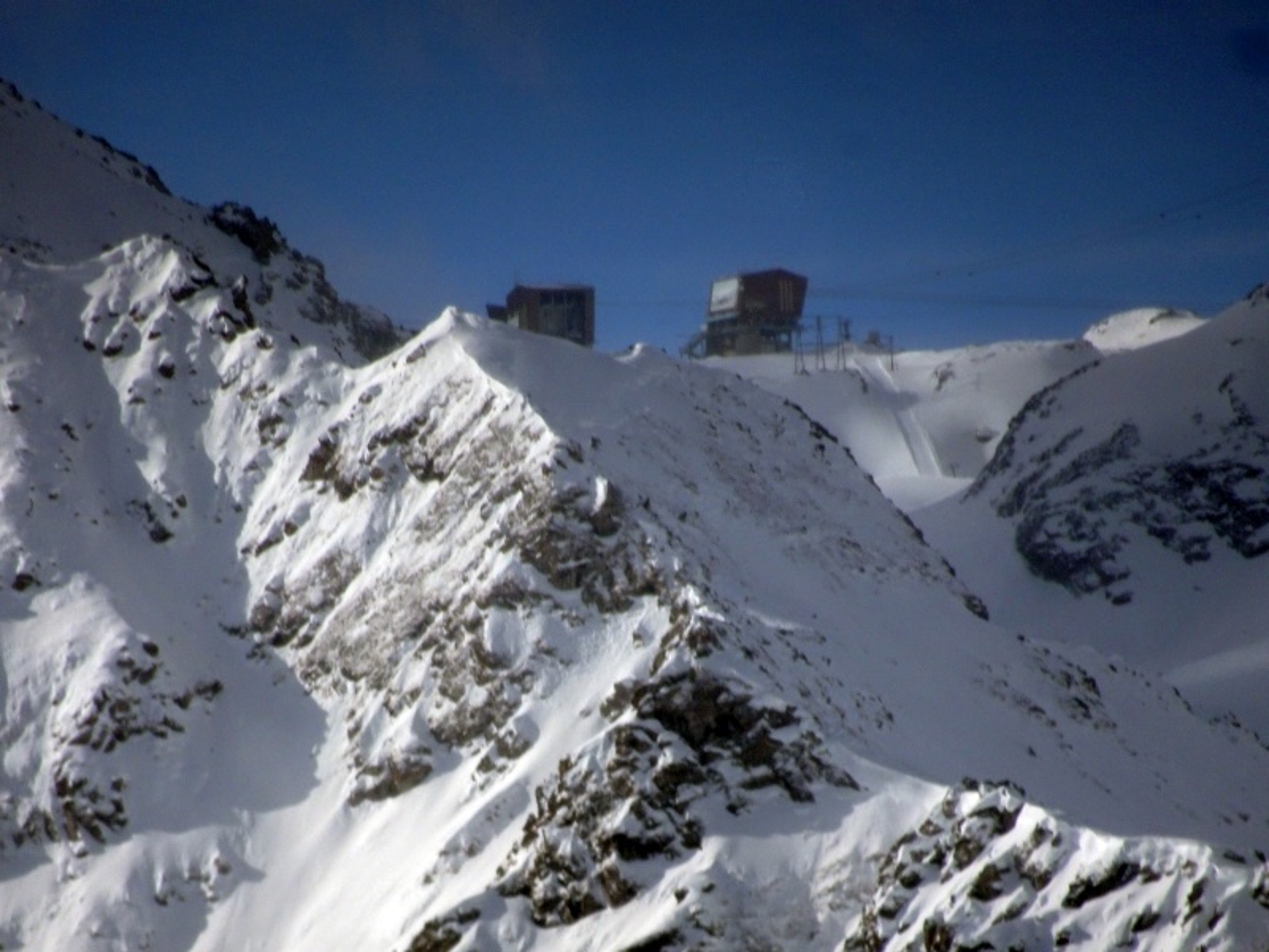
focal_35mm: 585
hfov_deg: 3.4
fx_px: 21446
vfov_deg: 2.5
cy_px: 476
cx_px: 634
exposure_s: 1/1000
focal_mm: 99.92
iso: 80
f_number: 6.3
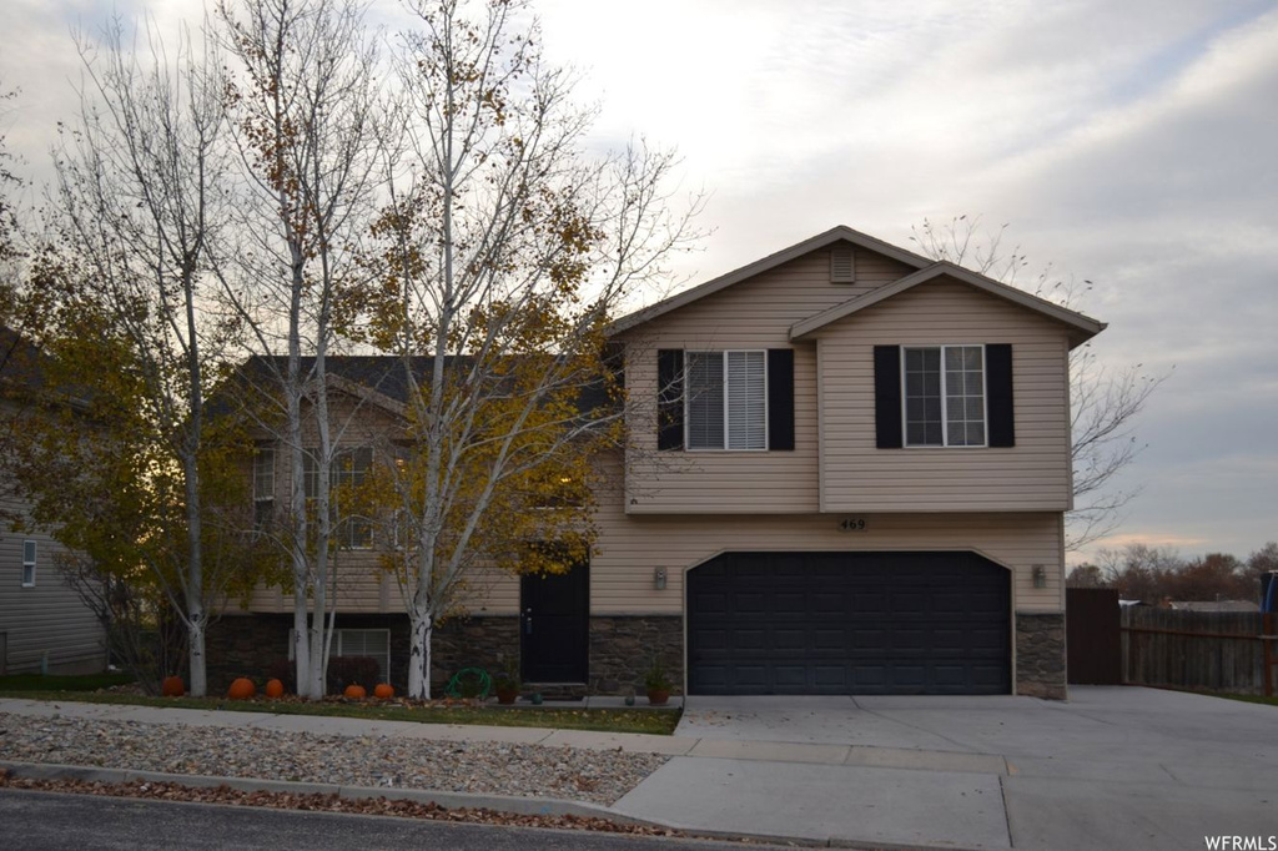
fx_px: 1544
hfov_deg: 45.0
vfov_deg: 30.8
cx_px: 639
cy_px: 426
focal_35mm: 44
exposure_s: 1/125
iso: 100
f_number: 4.5
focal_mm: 29
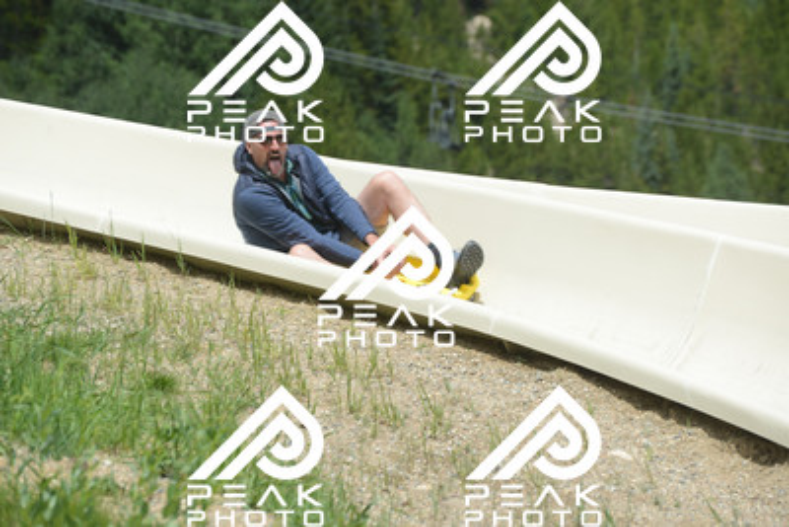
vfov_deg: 7.0
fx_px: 4275
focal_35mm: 195
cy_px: 264
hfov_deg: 10.5
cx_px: 394
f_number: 6.3
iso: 180
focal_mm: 195
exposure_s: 1/640
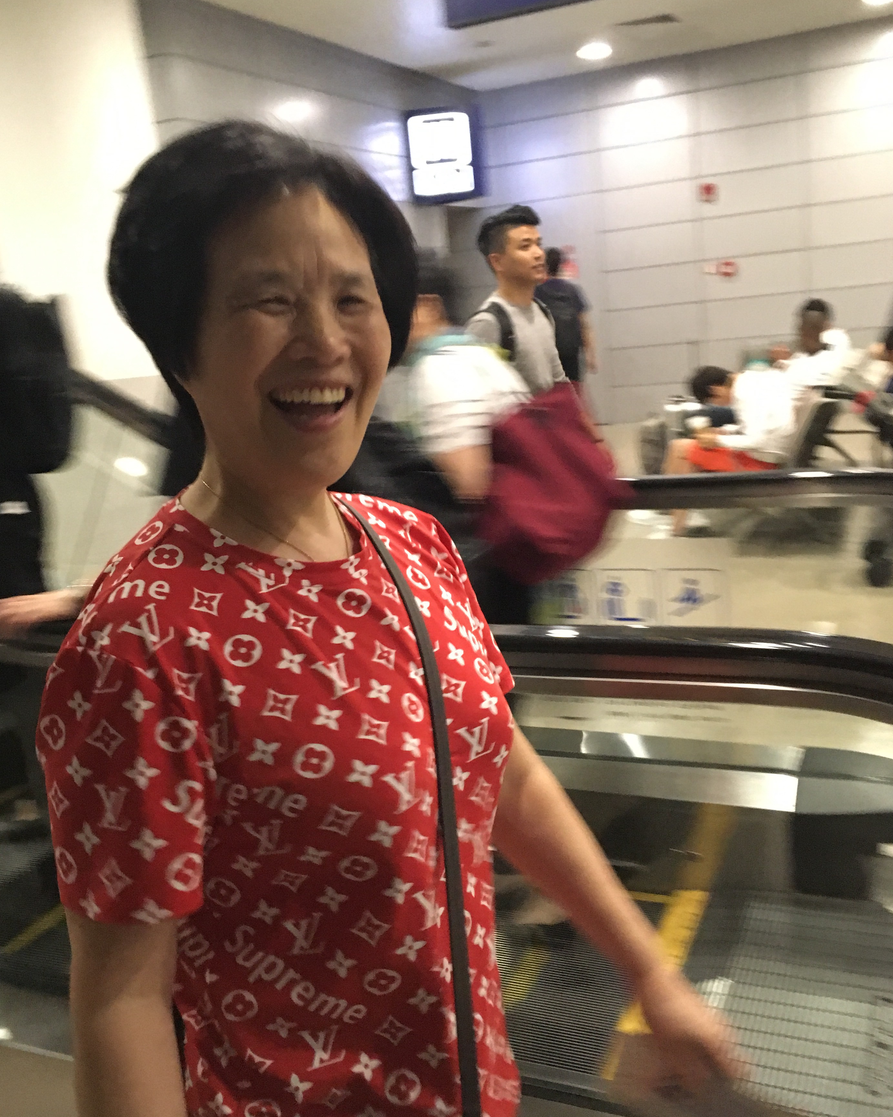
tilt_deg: -21.6
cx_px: 426
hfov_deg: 44.5
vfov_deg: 54.2
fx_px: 1090
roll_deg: +2.4
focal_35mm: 33
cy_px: 556
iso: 320
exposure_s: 1/17
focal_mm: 4.15
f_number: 2.2
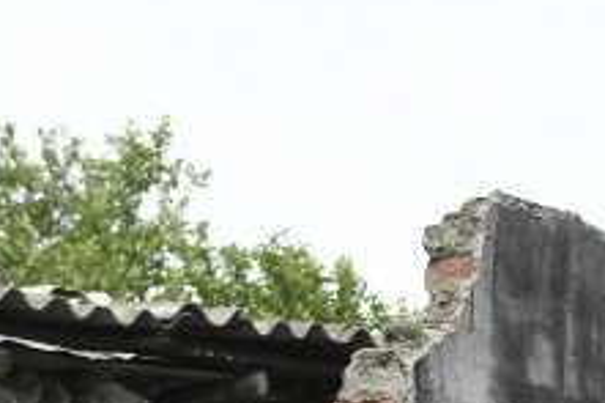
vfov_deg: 7.5
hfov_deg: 10.8
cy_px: 762
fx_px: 2955
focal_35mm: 176
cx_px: 1183
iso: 200
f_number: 4
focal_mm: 24
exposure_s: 1/1000
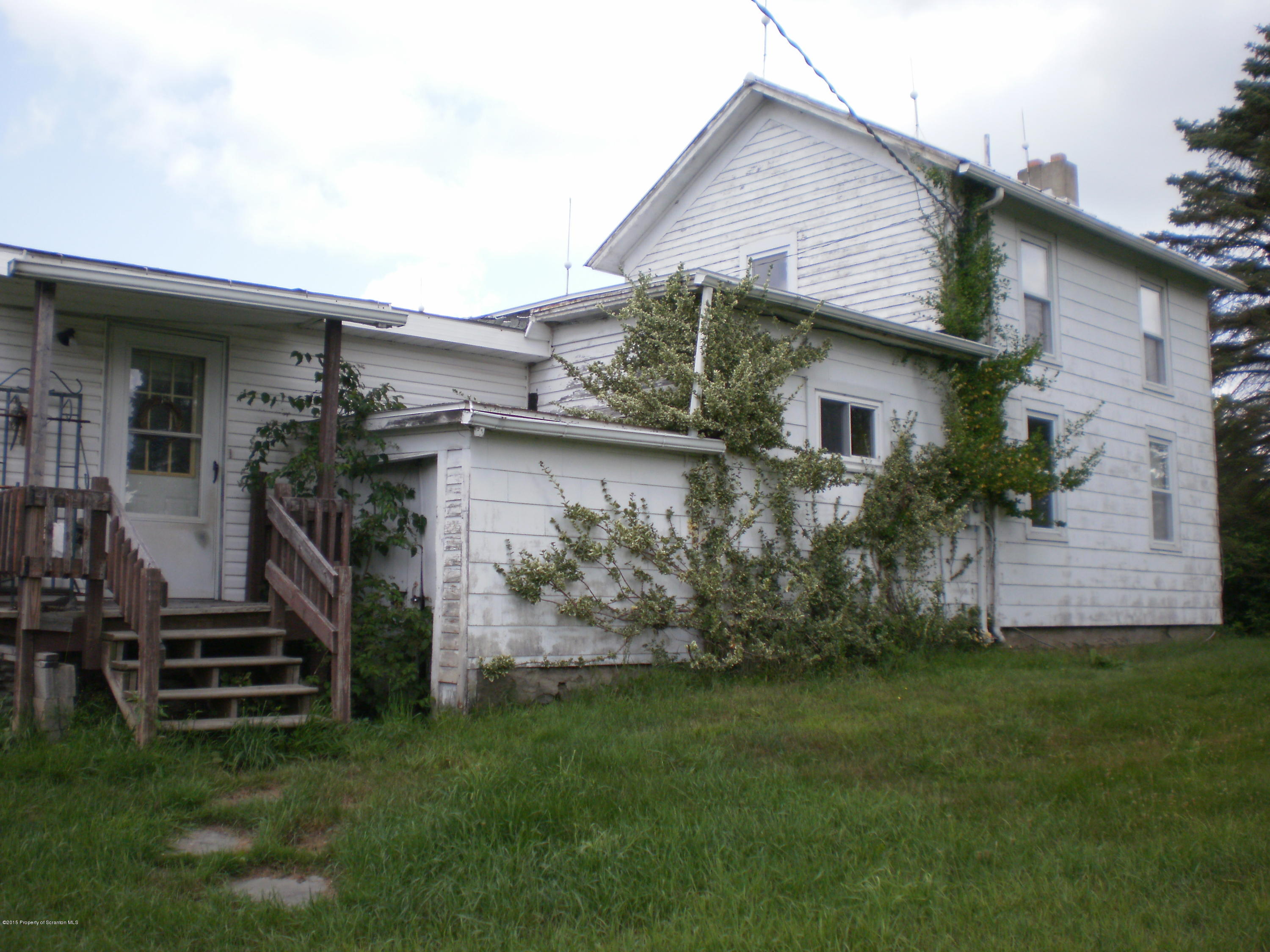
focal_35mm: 36
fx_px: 1321
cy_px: 476
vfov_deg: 39.7
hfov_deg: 51.4
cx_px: 635
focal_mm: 6.3
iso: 100
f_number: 3.1
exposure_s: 1/500
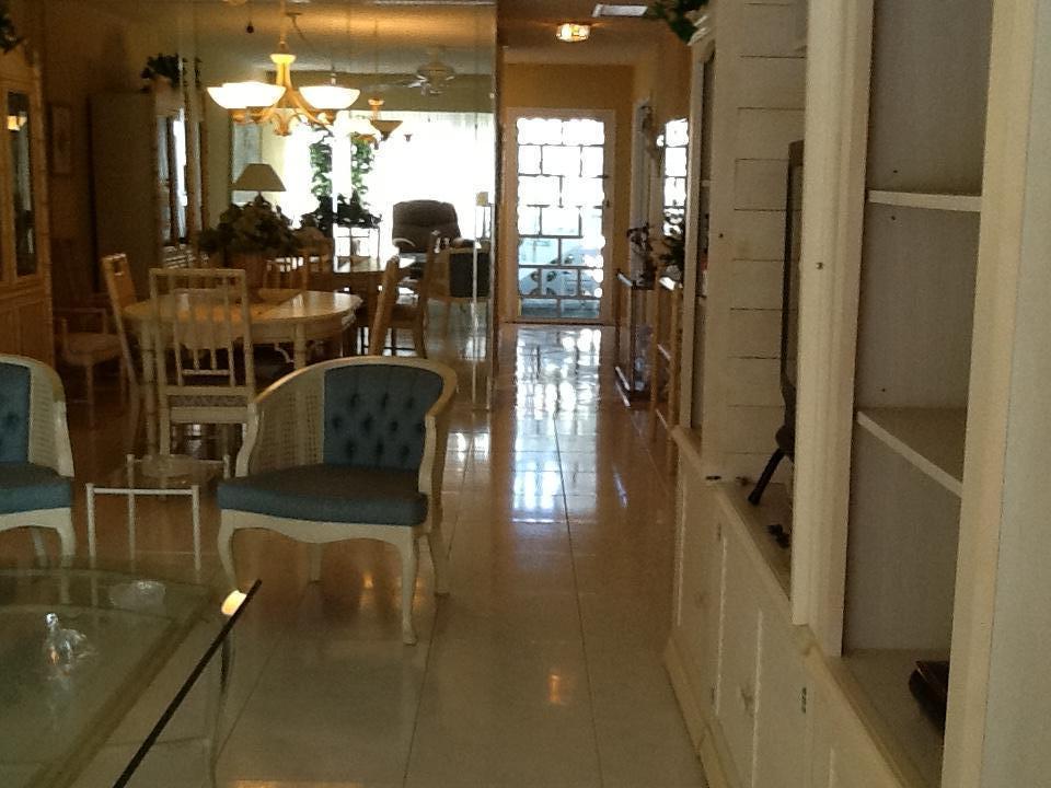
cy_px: 394
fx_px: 1336
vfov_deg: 32.9
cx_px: 526
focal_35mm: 44
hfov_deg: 42.9
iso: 100
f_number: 2.4
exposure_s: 1/33
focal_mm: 2.03
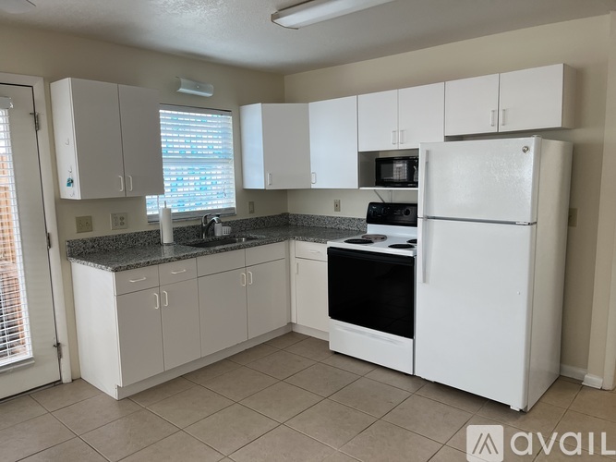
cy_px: 231
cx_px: 308
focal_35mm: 26
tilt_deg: -7.9
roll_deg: +0.6
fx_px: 463
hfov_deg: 67.3
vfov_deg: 53.0
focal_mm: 5.1
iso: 100
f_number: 1.6
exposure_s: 1/120
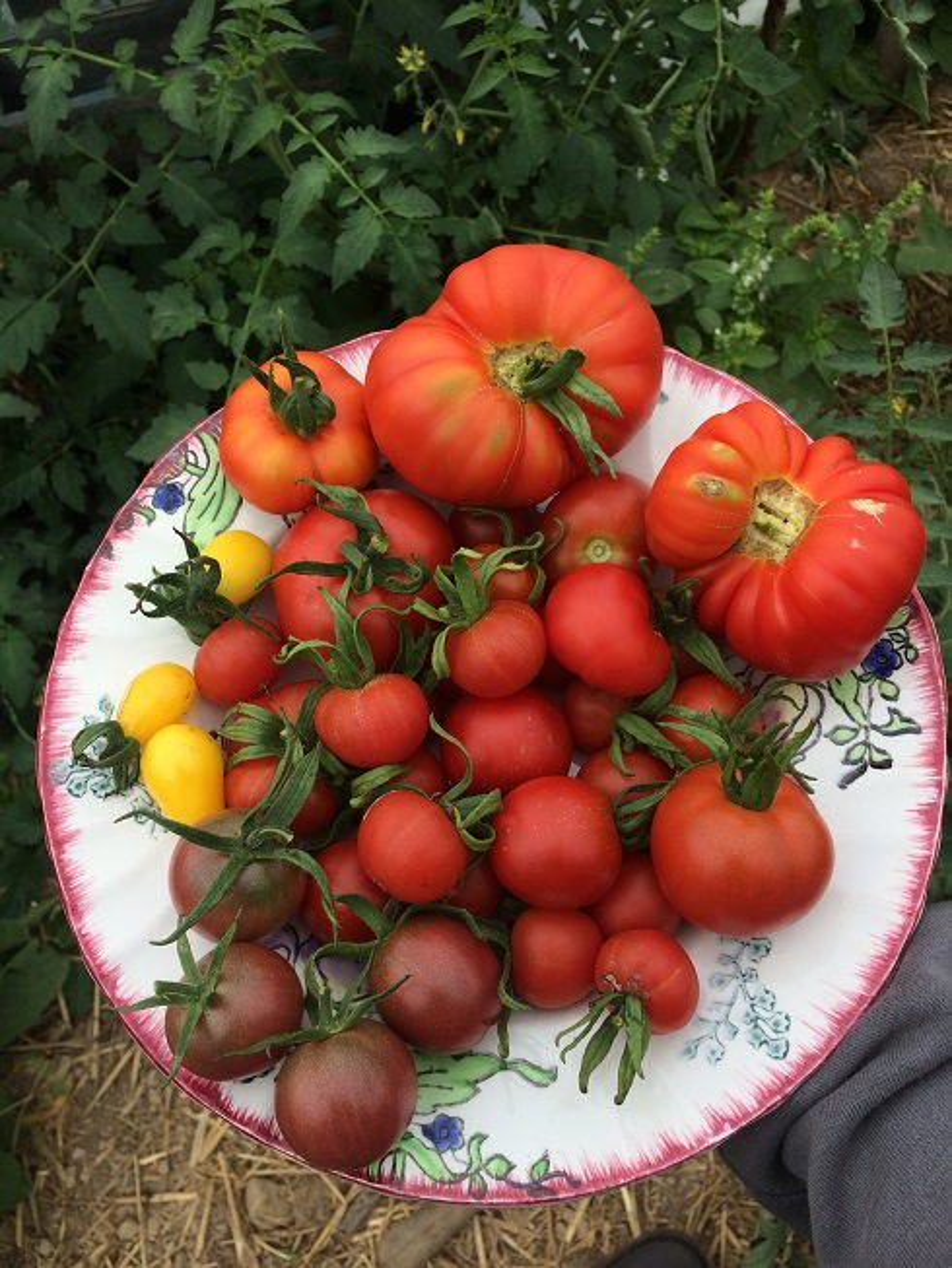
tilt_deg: -66.6
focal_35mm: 29
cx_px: 476
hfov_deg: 48.2
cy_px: 634
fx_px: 1063
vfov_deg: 61.7
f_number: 2.2
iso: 32
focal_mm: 4.15
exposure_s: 1/357
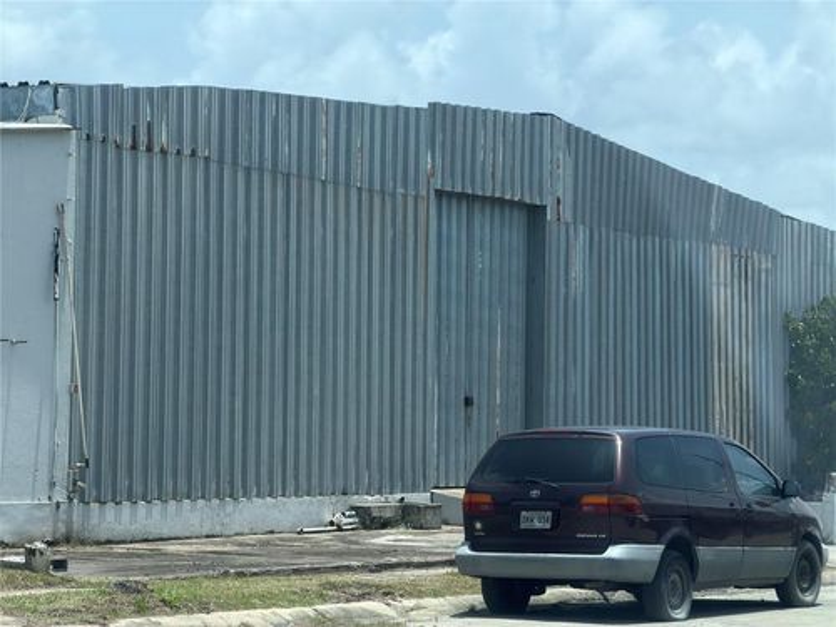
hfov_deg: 19.6
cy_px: 314
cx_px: 418
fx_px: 2415
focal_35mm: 100
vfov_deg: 14.8
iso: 50
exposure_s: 1/494
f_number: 2.8
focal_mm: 16.89
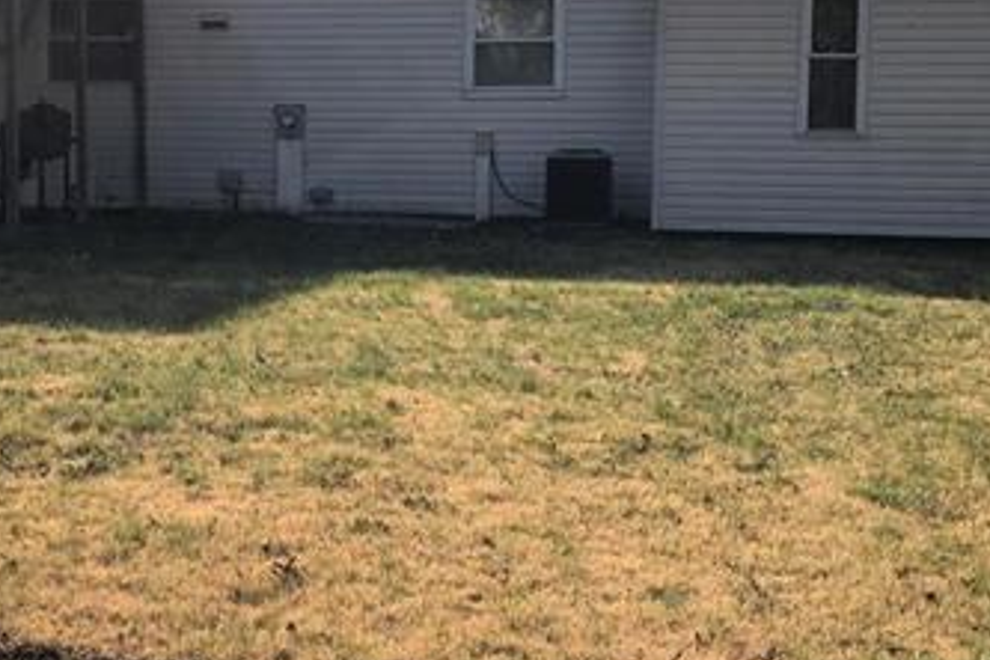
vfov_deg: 24.1
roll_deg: -0.3
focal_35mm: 56
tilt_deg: -4.0
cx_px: 333
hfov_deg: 35.3
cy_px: 223
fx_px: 1540
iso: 20
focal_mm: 3.99
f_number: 1.8
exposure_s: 1/2907
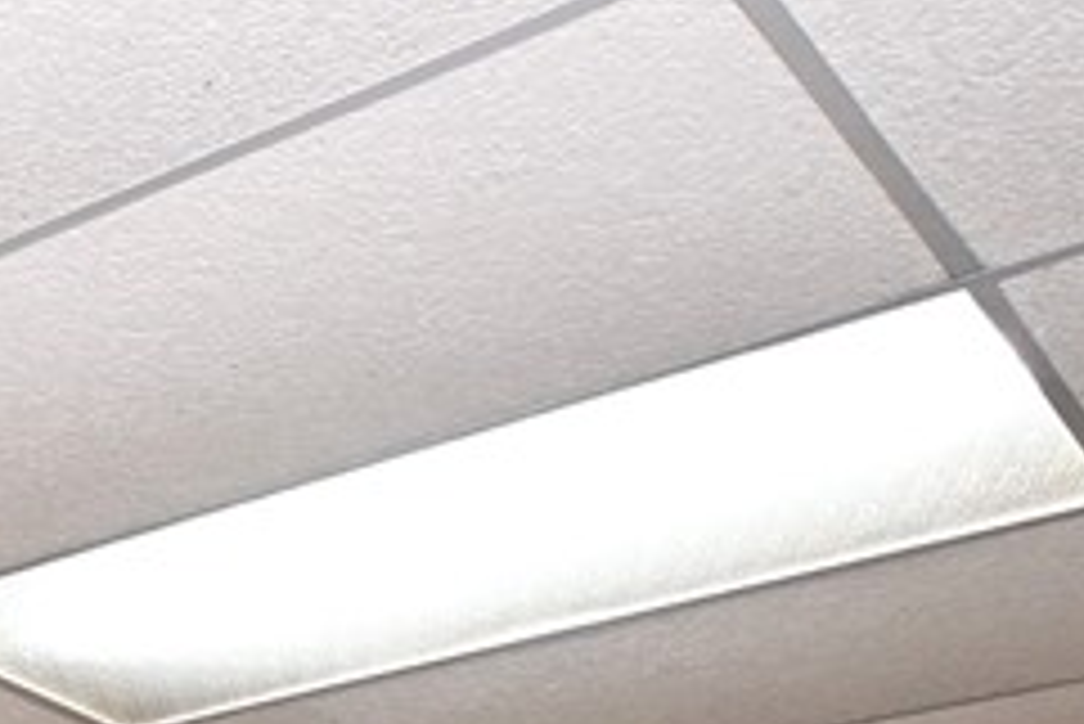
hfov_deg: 22.3
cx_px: -342
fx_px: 2440
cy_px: 1551
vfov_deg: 13.7
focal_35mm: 81
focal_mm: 12
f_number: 4
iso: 1000
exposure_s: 1/60
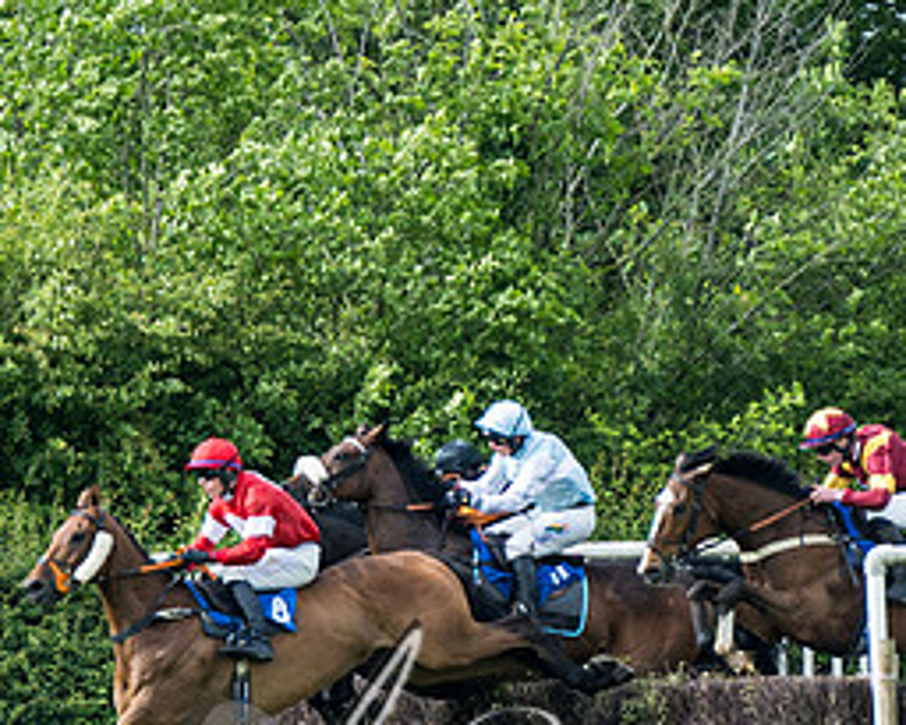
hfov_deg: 1.6
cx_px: 267
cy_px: 581
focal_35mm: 1195
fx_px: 32055
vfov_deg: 1.3
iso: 200
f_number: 4
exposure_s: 1/1000
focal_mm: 260
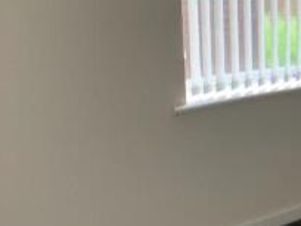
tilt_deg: -12.4
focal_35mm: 83
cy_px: 73
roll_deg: -0.8
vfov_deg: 17.7
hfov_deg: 21.5
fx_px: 722
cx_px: 378
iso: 80
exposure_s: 1/60
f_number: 1.8
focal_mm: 3
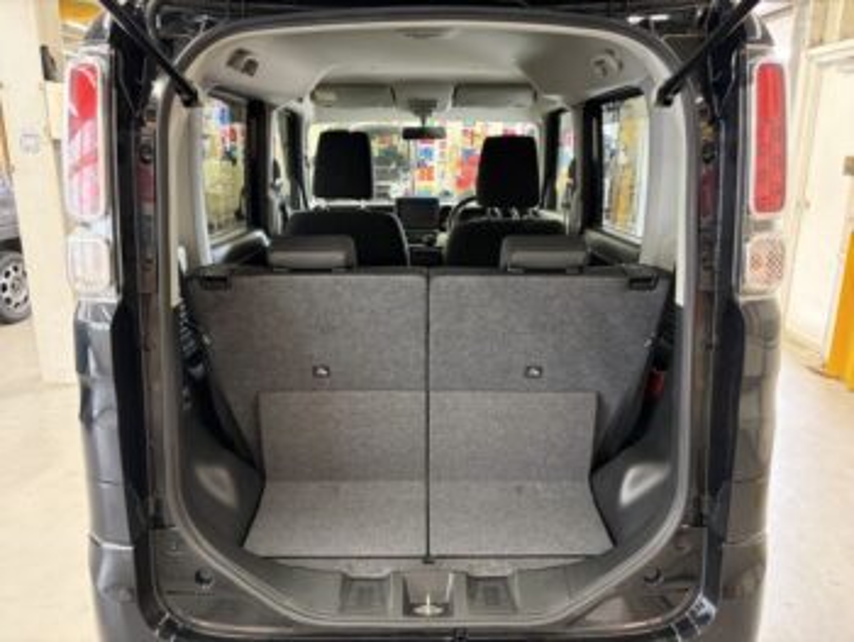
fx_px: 642
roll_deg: -0.2
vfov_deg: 53.1
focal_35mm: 26
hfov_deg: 67.3
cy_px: 321
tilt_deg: -13.9
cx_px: 427
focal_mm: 5.96
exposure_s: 1/50
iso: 320
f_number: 1.6
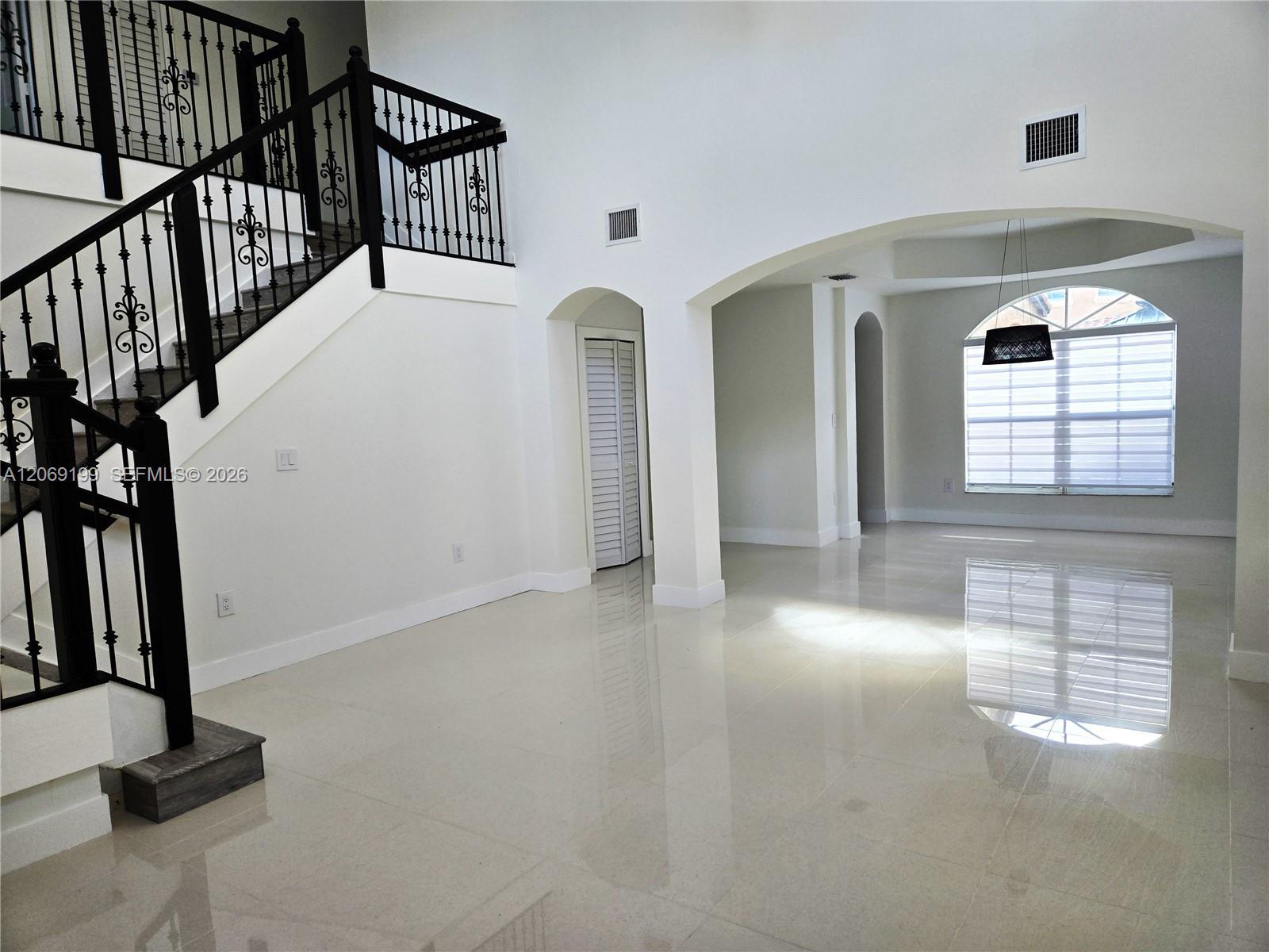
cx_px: 634
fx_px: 843
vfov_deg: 58.9
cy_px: 476
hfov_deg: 73.9
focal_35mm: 23
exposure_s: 1/120
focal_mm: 5.4
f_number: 1.8
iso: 100
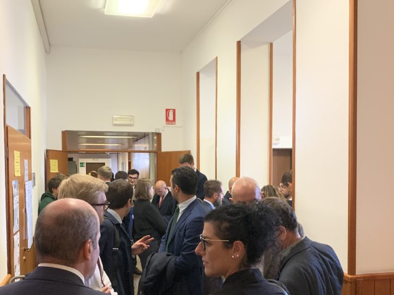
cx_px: 183
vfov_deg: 38.3
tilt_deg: -3.0
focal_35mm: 37
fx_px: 421
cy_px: 194
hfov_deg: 50.1
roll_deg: -0.2
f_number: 1.8
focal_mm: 4.25
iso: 200
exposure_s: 1/50
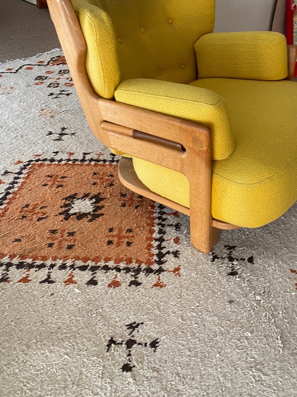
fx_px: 412
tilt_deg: -32.1
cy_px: 130
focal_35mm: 36
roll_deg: -4.5
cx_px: 188
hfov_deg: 39.4
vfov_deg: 50.4
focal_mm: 4.25
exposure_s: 1/60
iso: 160
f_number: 1.8
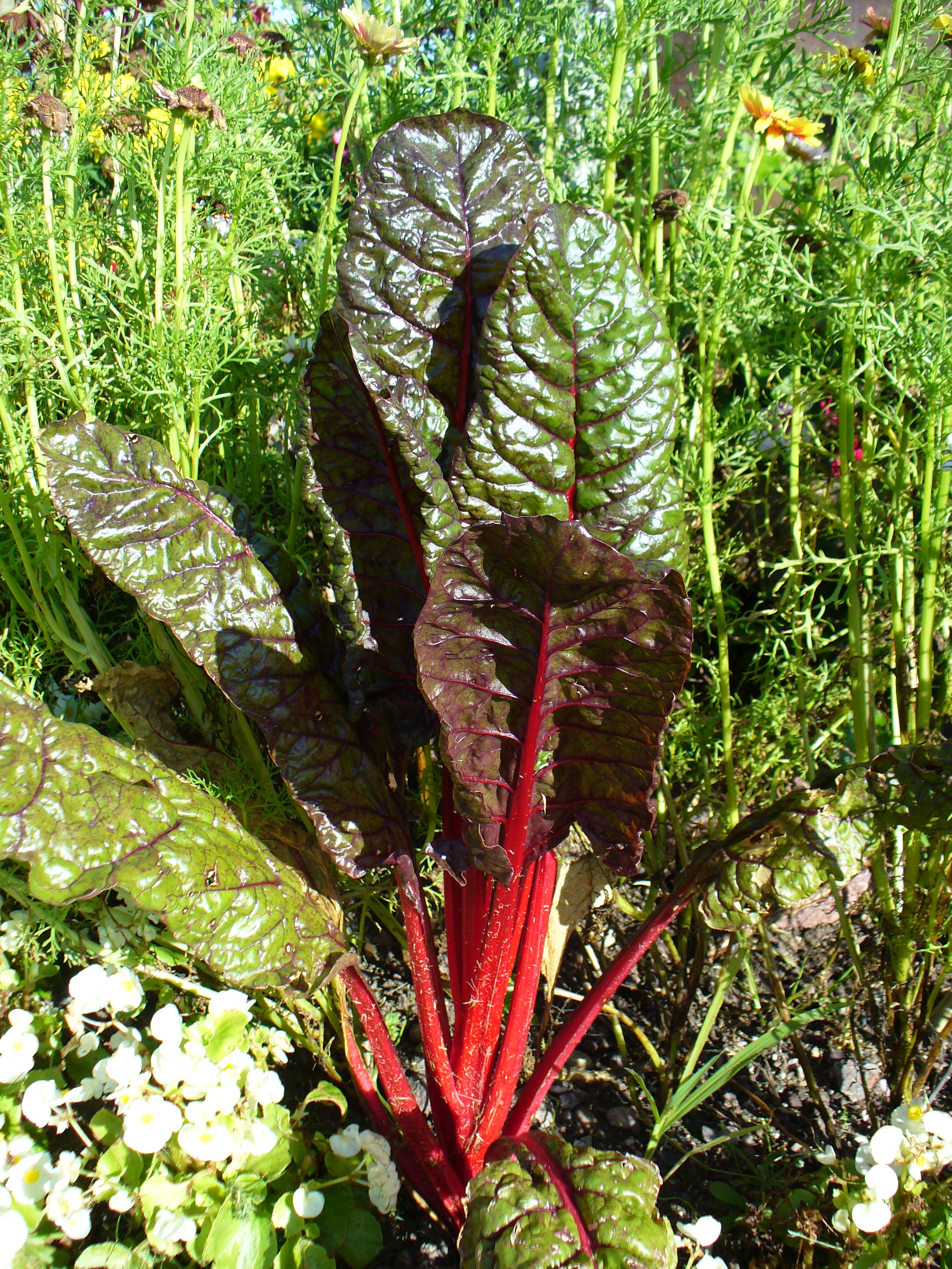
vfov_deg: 50.1
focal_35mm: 37
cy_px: 634
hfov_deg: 38.7
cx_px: 476
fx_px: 1357
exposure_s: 1/500
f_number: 2.8
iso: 80
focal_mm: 6.1
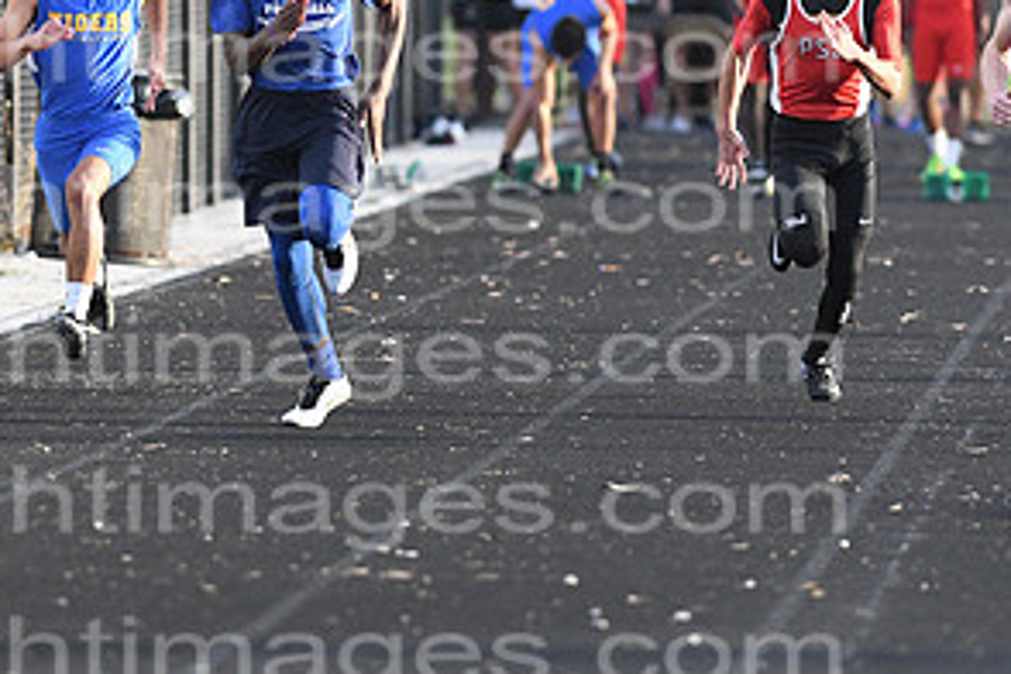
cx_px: 65
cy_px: 132
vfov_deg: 1.5
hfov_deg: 2.3
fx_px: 24964
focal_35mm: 889
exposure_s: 1/2000
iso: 2000
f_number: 4
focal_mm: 300
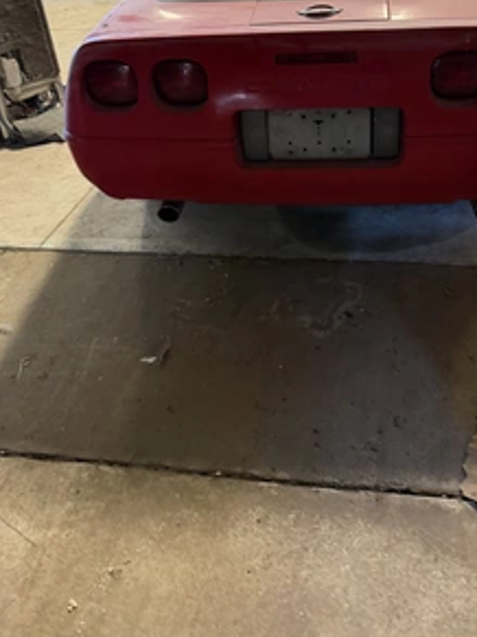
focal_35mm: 33
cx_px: 309
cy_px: 204
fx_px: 607
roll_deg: +4.0
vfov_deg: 54.1
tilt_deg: -29.5
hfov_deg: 42.5
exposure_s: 1/40
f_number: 1.78
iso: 1000
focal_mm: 6.76
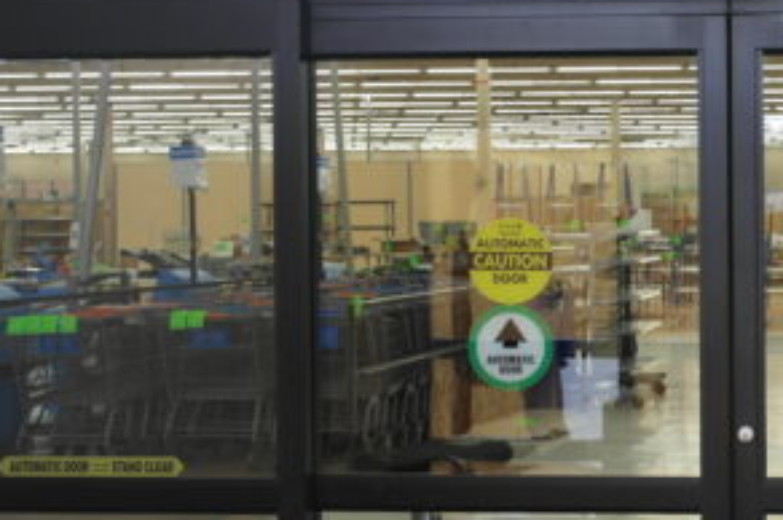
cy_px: 241
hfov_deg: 24.1
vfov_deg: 17.2
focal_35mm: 79
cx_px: 853
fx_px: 1716
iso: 400
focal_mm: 20
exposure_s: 1/60
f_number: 3.5
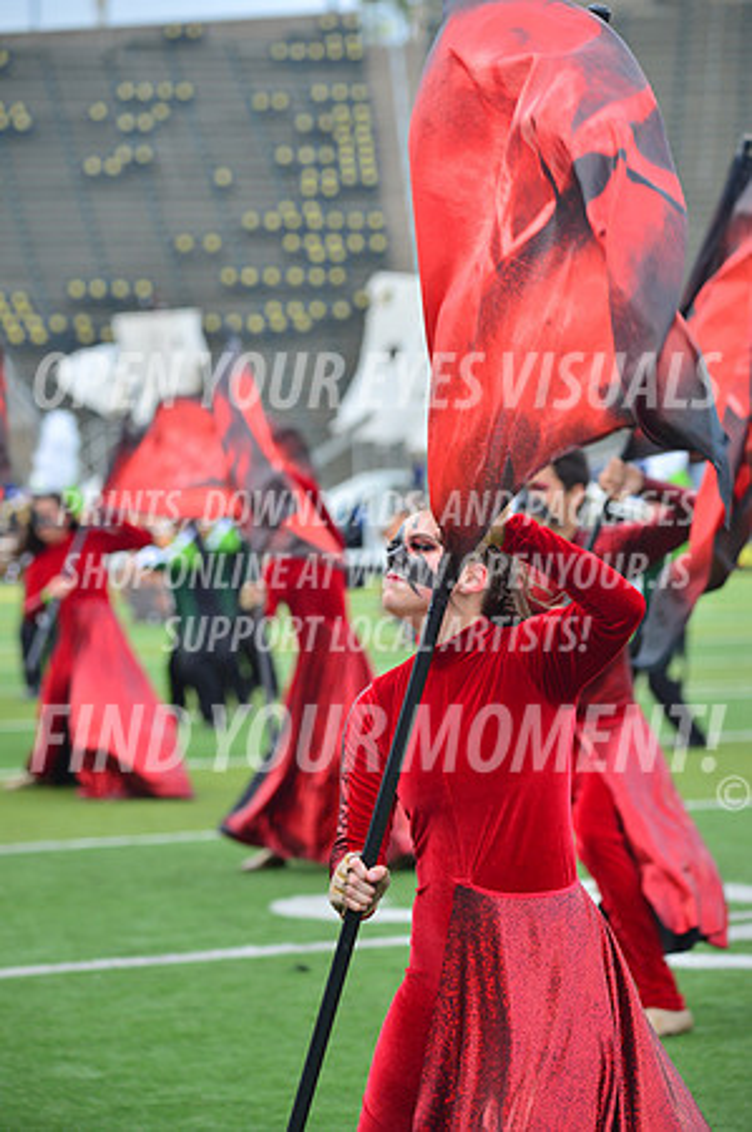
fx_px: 4868
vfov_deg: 13.3
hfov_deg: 8.8
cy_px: 566
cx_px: 376
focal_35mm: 155
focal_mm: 155
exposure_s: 1/500
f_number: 5.6
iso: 200
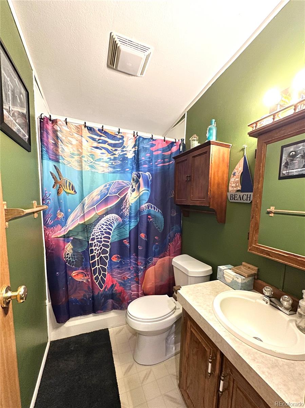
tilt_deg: -4.5
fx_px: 165
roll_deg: -3.0
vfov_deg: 102.1
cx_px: 152
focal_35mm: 14
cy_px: 204
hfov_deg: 85.6
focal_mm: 2.22
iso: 640
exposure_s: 1/60
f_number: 2.2
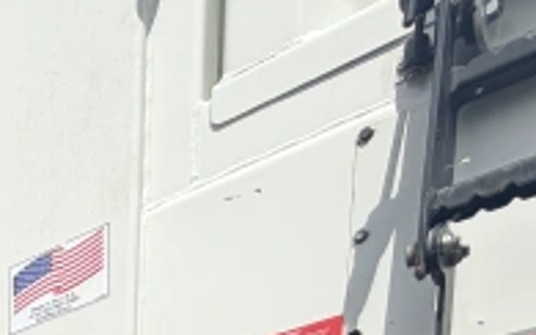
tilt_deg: -8.5
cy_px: 816
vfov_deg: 14.1
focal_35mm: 61
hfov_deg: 23.6
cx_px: -341
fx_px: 891
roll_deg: +1.0
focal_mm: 2.22
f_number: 2.2
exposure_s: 1/1189
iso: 20
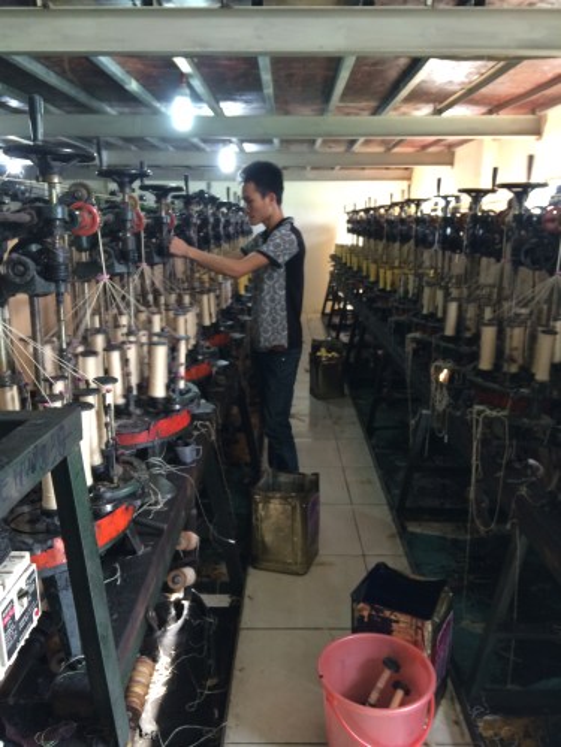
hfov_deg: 46.8
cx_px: 280
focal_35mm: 30
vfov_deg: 60.0
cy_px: 374
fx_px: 648
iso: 100
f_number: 2.2
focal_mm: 4.12
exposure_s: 1/33
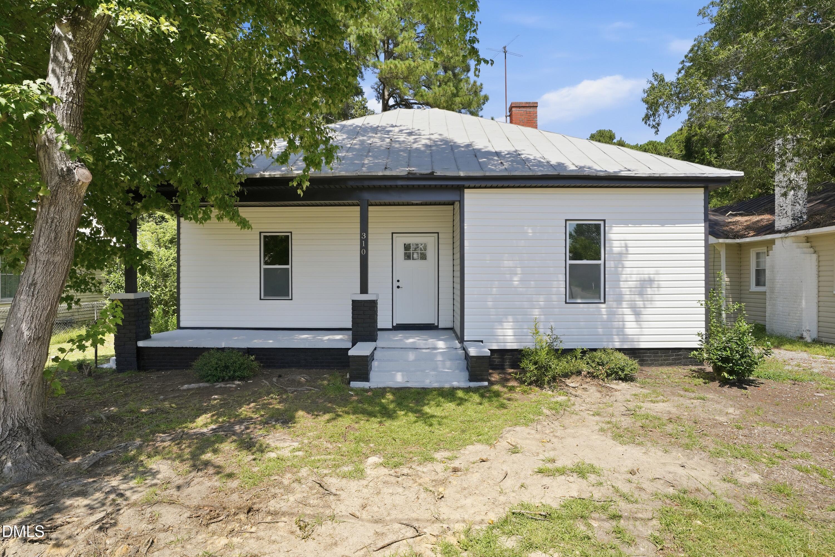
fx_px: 427
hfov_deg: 88.7
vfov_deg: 66.2
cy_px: 278
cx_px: 418
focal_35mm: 18
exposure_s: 1/640
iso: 400
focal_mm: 18.4
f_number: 8
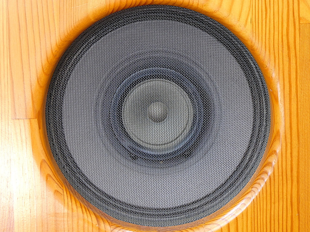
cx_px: 155
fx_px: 949
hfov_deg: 18.5
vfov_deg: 14.0
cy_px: 116
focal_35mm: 106
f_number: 5.1
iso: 200
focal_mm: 19
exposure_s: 1/5
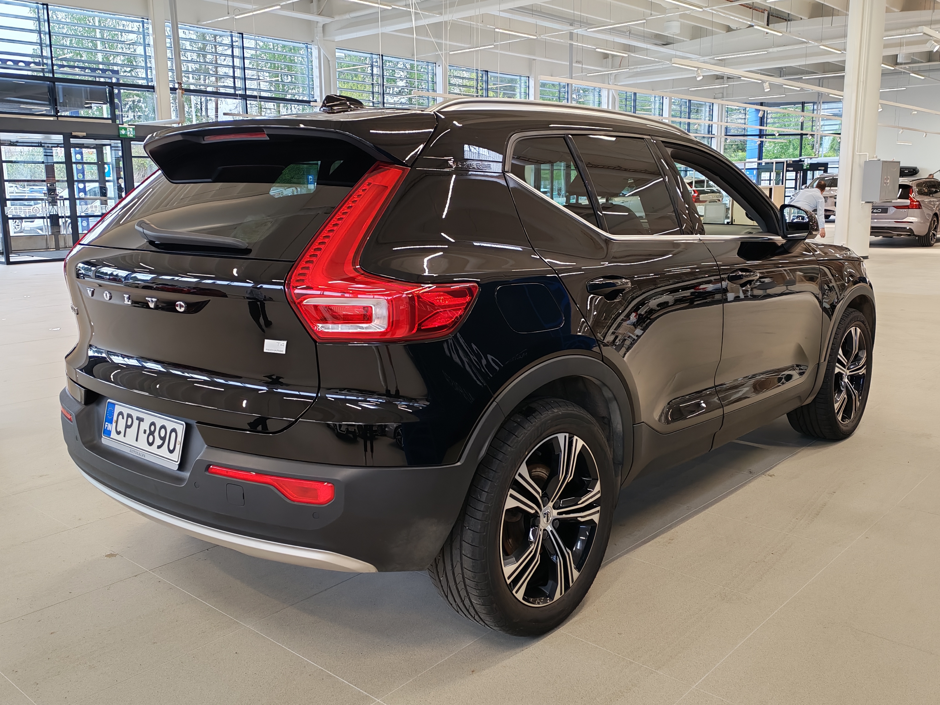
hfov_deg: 55.4
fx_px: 896
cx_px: 470
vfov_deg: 42.9
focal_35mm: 33
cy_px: 352
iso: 160
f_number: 1.9
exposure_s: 1/100
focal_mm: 6.12
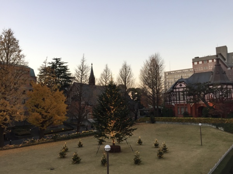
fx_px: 195
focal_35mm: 29
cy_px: 87
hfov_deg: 61.7
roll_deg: +1.4
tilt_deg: +6.1
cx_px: 116
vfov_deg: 48.2
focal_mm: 4.15
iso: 32
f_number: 2.2
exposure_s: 1/40
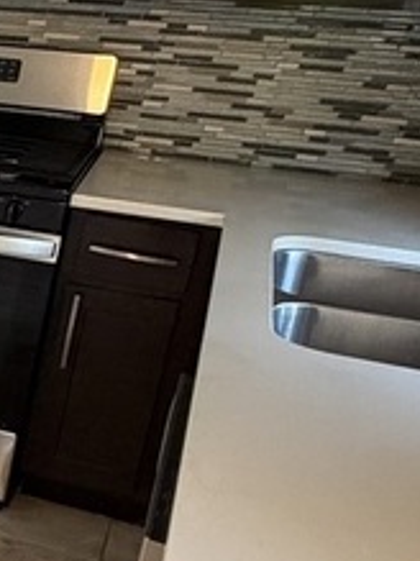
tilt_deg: -19.1
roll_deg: -1.8
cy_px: 343
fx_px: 1117
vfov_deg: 28.1
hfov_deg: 16.0
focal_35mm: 69
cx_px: -448
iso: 320
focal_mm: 2.22
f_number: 2.2
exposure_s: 1/60
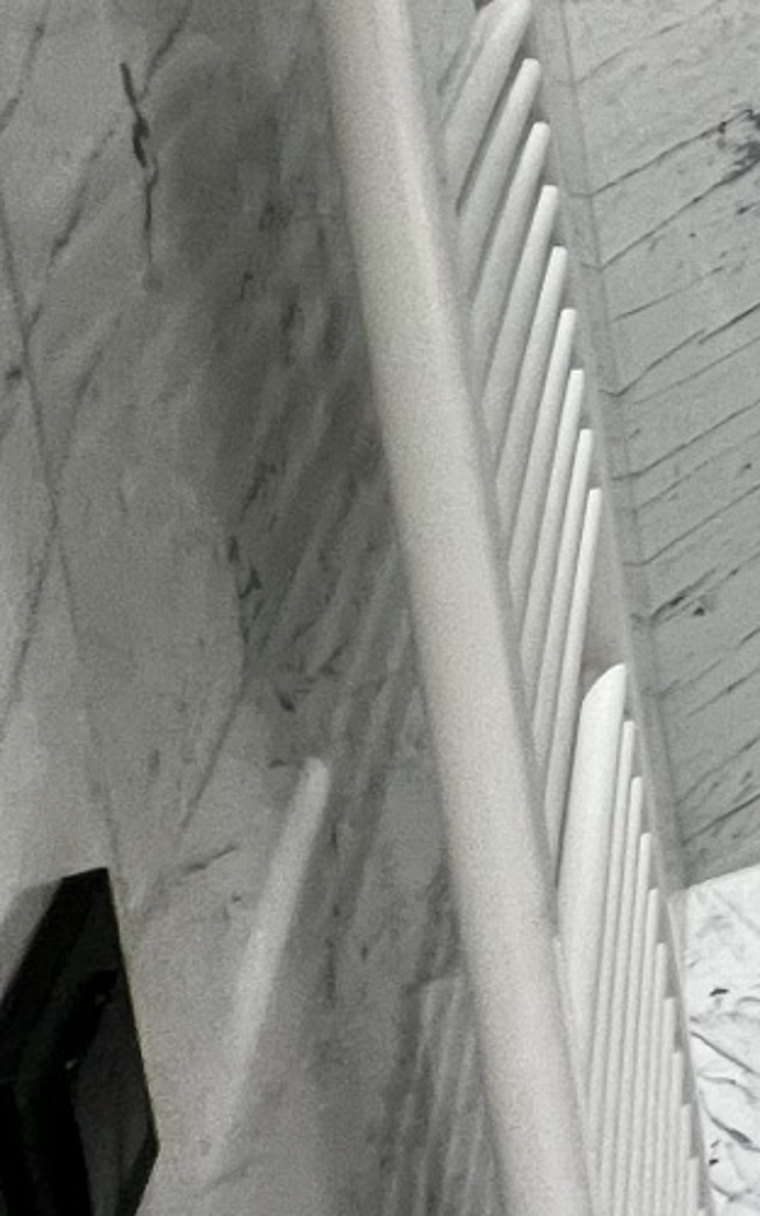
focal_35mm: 53
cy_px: -180
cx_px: 1946
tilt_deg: -10.0
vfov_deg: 32.6
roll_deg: +2.0
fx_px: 1756
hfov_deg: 13.9
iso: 160
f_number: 1.8
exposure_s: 1/100
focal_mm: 1.57
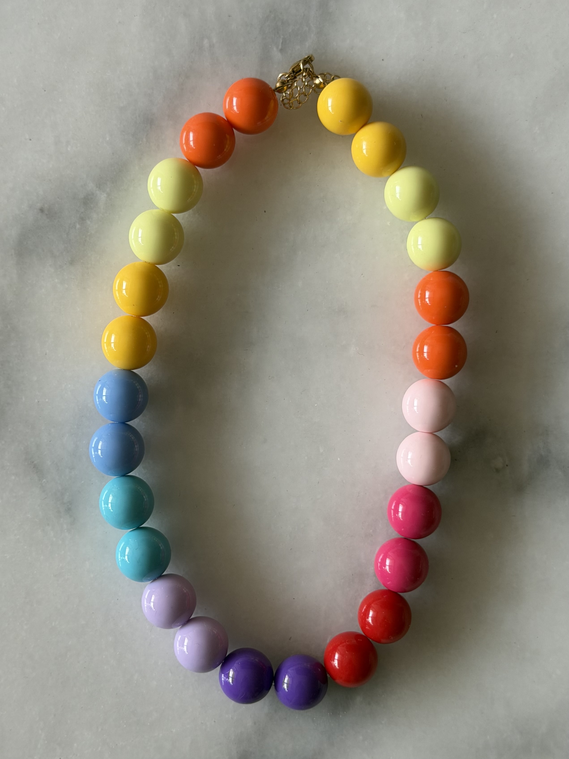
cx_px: 284
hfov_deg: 30.3
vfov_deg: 39.7
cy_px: 380
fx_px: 1052
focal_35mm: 48
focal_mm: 6.76
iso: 50
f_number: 1.78
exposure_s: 1/130
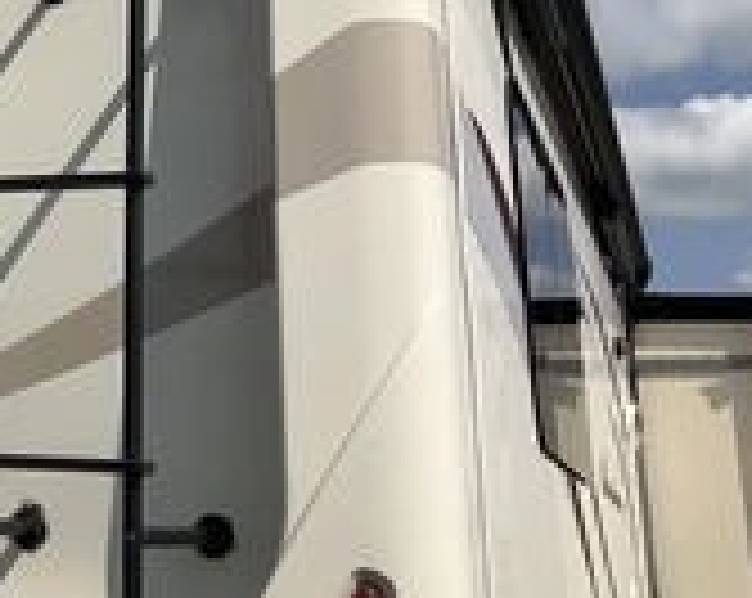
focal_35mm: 68
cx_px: -45
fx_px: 1511
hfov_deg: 26.1
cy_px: -9
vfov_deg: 21.6
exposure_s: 1/4785
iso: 25
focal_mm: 3
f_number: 1.8
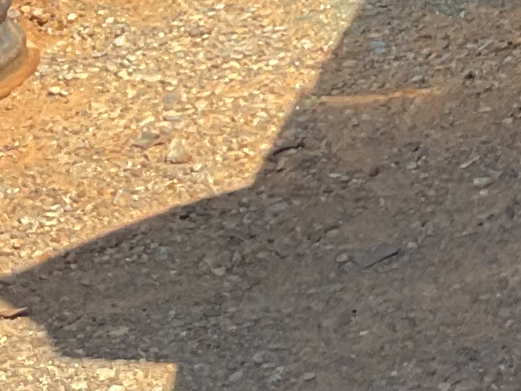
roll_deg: +2.2
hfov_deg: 10.2
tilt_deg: -9.4
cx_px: 1274
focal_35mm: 166
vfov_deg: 8.1
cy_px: -589
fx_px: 2498
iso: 16
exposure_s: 1/709
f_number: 1.8
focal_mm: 3
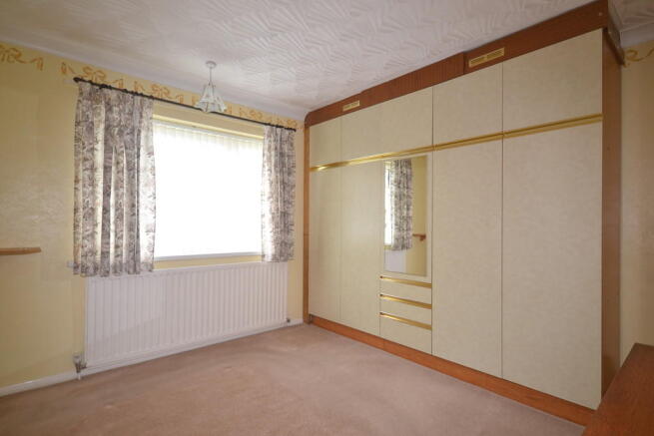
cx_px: 327
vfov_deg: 67.4
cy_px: 218
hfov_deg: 90.0
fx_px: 327
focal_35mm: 18
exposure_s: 1/100
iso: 400
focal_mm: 12
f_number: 5
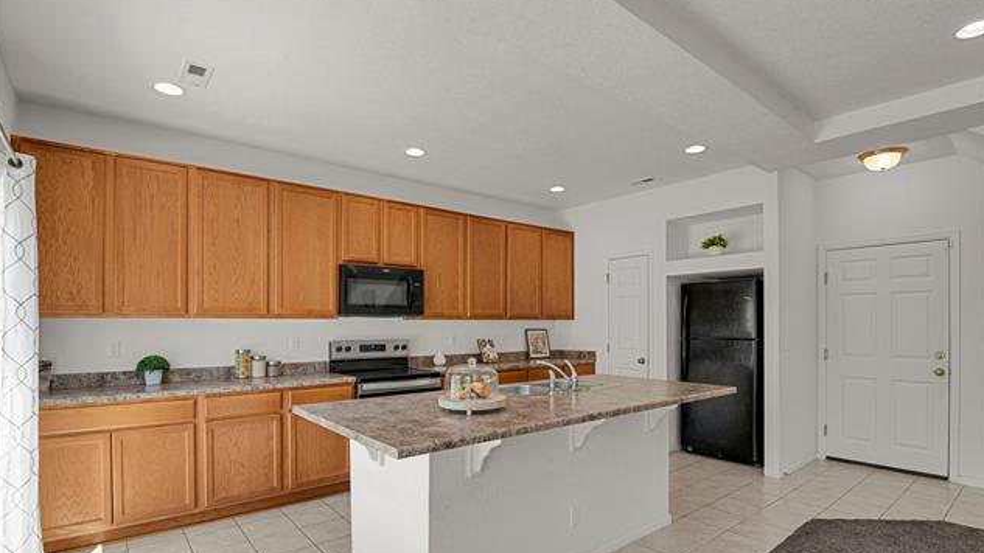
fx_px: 470
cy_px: 320
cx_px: 491
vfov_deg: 60.7
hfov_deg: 92.7
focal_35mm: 18
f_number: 8
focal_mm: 17
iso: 250
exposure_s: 1/1.67
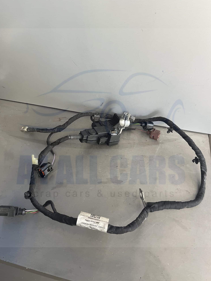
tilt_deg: -44.7
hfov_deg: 51.4
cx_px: 106
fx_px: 219
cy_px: 138
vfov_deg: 65.3
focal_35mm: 27
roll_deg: +0.7
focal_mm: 5.1
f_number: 1.6
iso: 125
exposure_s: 1/95
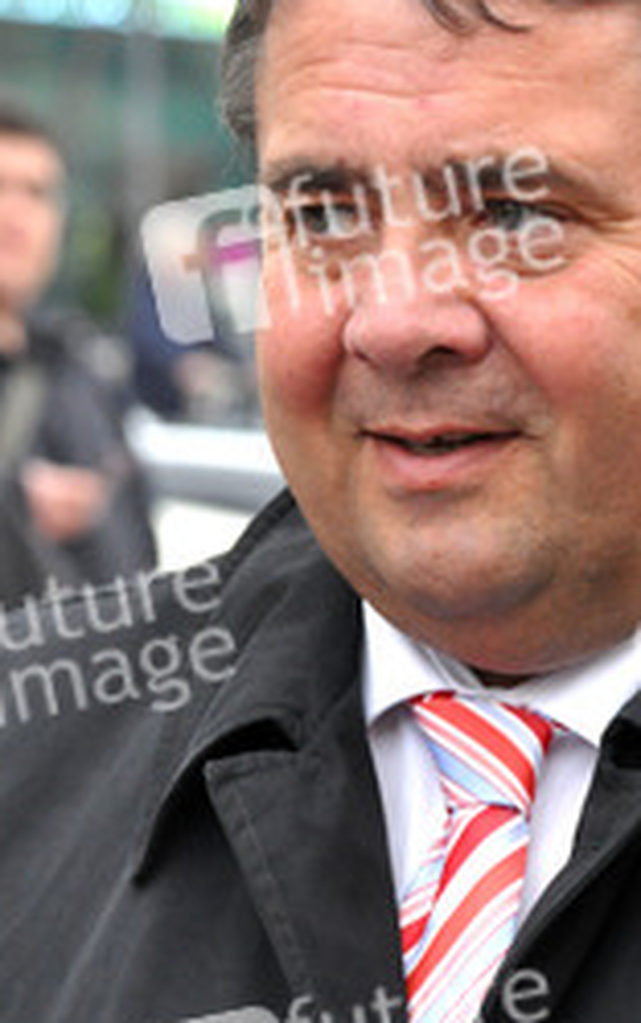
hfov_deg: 5.9
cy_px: 452
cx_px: 473
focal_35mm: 221
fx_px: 6166
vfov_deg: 9.5
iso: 1600
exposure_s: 1/125
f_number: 5.6
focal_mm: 90
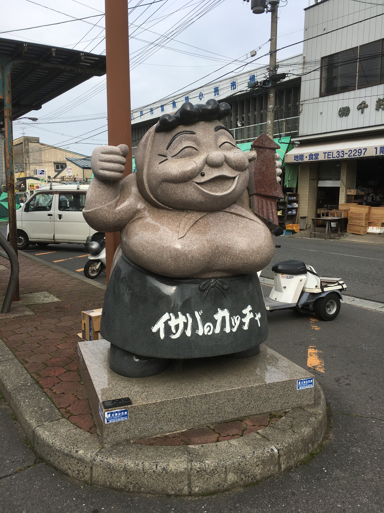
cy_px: 256
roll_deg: -1.1
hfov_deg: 48.2
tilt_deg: -8.6
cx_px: 192
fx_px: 429
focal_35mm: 29
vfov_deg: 61.7
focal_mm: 4.15
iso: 25
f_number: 2.2
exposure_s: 1/1282
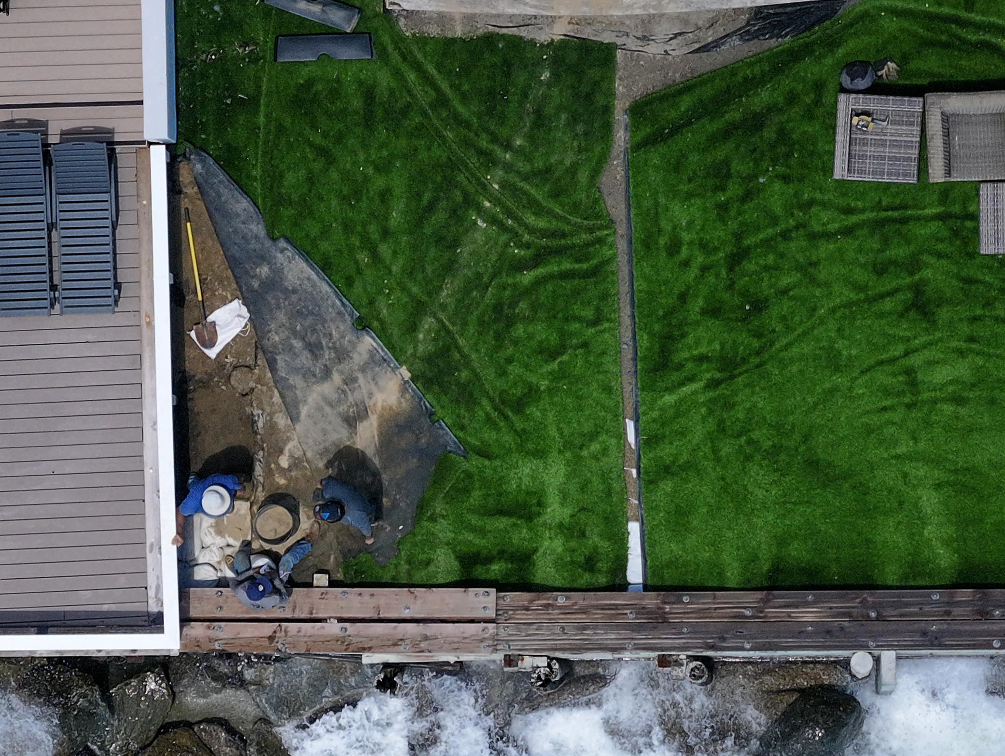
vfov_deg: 4.7
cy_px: 699
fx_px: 9271
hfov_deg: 6.2
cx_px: 595
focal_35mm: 319
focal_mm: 30.71
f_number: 3.4
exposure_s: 1/1000
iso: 100
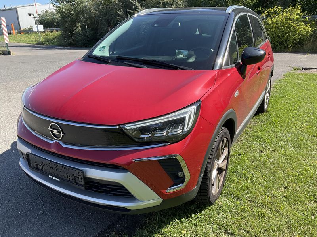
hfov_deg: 61.7
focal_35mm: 29
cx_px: 158
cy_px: 118
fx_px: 266
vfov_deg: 48.2
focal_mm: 3
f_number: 1.8
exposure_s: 1/580
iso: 25
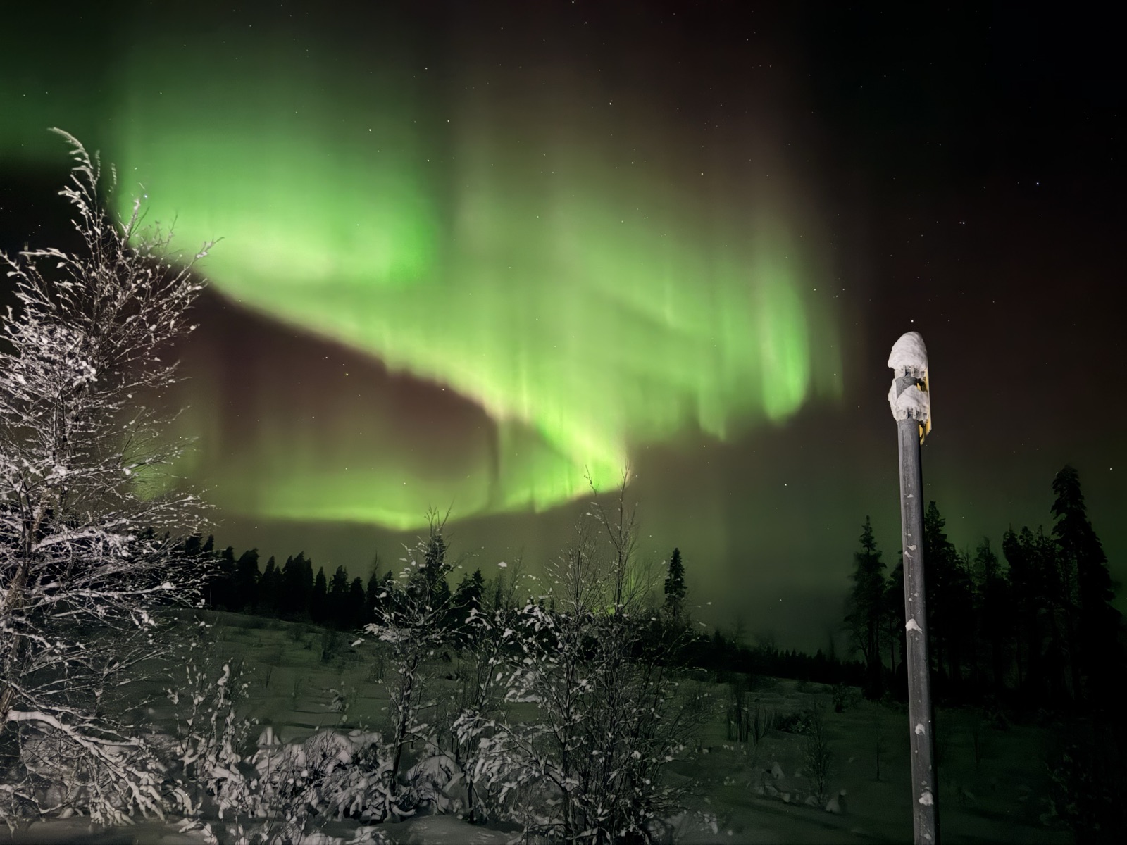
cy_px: 422
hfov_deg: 71.6
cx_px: 564
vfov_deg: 56.8
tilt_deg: +18.3
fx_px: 781
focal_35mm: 24
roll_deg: -6.2
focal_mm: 6.76
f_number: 1.78
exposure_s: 1/2
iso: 6400
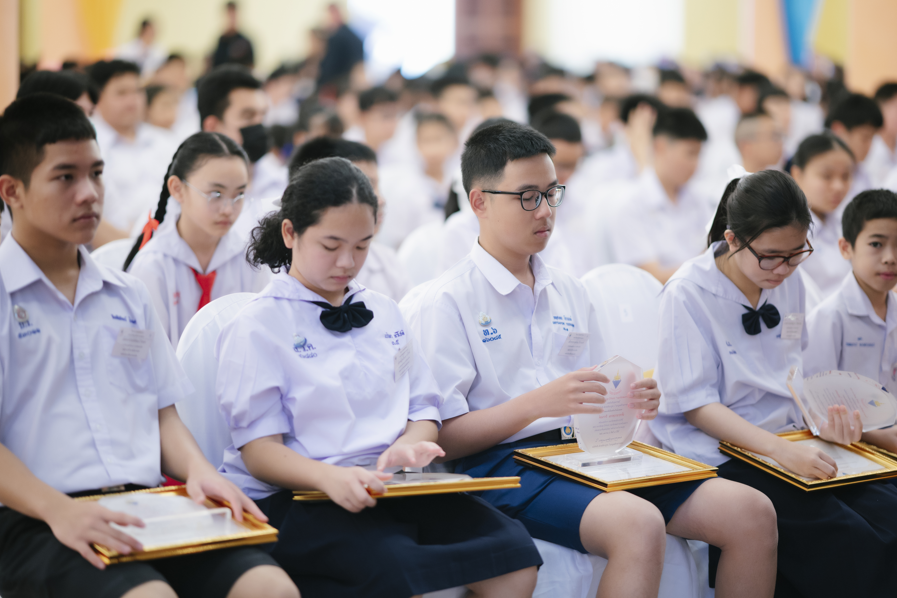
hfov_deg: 19.3
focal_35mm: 106
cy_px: 300
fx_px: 2641
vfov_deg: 12.9
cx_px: 450
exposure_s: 1/400
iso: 1250
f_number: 1.4
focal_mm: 105
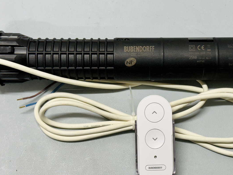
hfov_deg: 26.6
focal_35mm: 73
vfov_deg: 20.2
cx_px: 147
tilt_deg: -72.7
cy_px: 84
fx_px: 491
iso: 100
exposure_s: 1/100
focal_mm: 6.86
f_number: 1.78
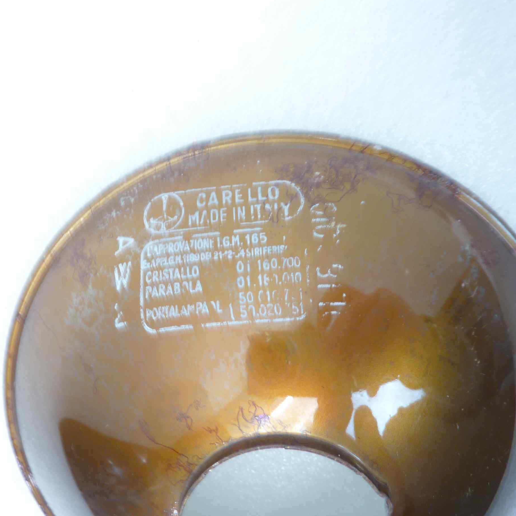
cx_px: 202
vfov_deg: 52.5
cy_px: 246
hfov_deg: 52.1
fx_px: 523
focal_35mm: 31
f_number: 3.3
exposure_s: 1/8
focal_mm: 4.1
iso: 80
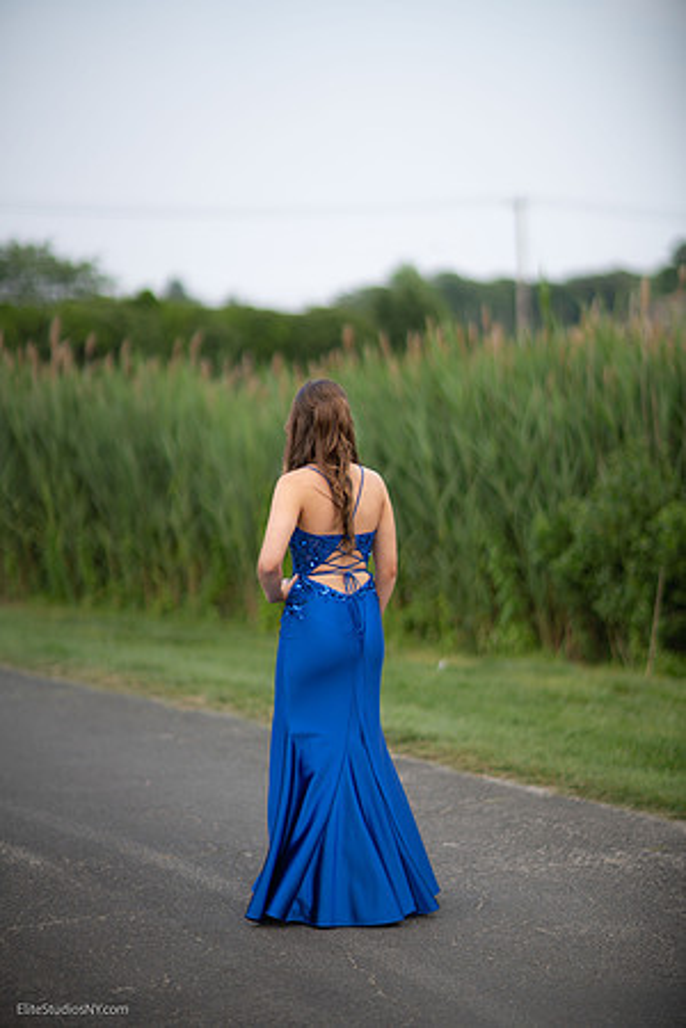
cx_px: 343
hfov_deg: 16.1
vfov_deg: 23.9
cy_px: 514
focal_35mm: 85
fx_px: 2429
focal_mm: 85
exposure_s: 1/2500
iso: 100
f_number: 1.3
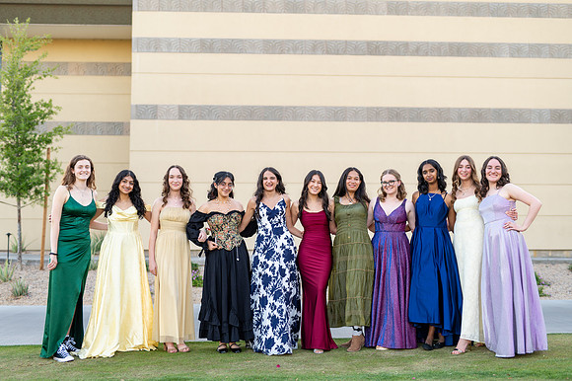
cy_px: 188
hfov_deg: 37.7
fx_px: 838
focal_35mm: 53
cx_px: 282
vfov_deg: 25.6
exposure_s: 1/320
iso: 100
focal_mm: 50
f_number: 2
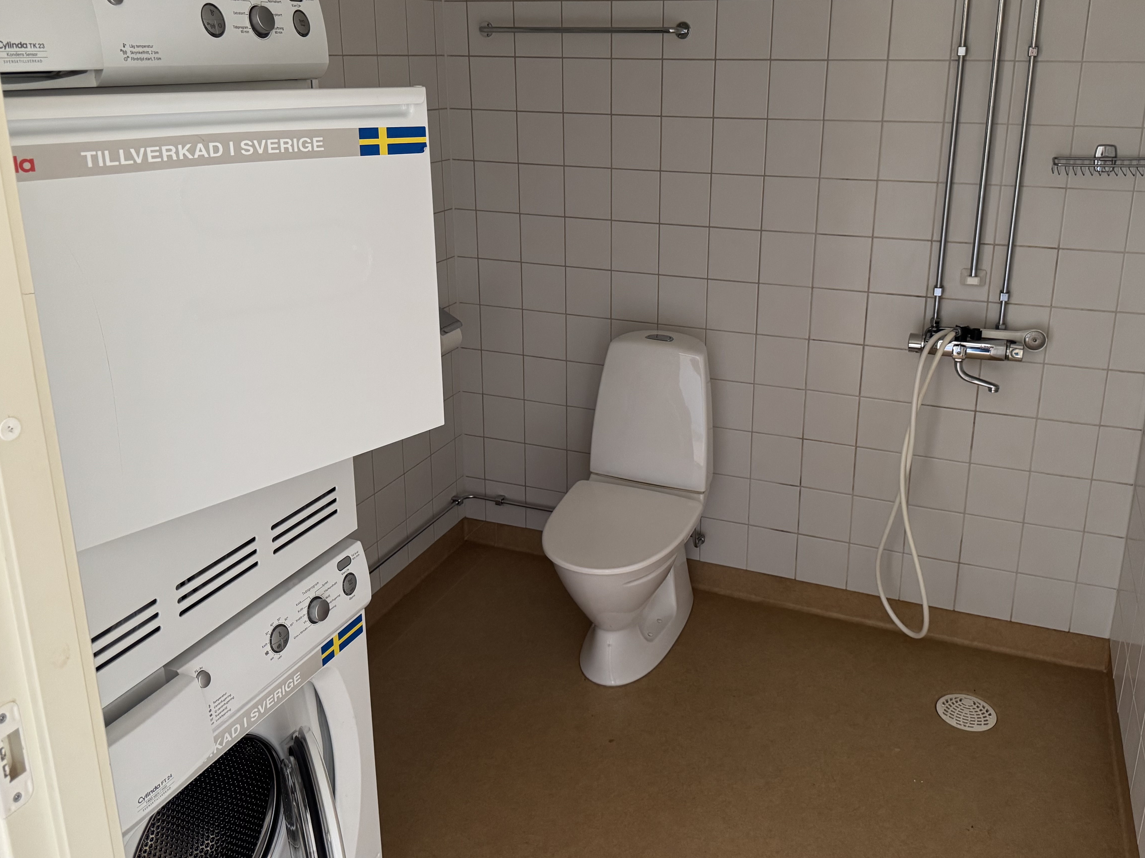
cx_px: 633
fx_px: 992
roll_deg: -0.4
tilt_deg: -14.7
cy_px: 341
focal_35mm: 30
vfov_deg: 46.5
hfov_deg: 59.8
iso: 320
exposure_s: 1/60
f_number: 1.78
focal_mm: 6.76
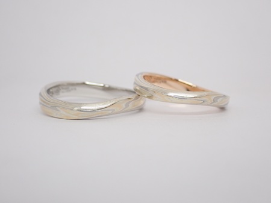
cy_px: 102
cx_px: 136
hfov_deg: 25.3
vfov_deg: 19.1
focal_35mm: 77
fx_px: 602
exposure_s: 1/100
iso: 200
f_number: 4.1
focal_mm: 13.65
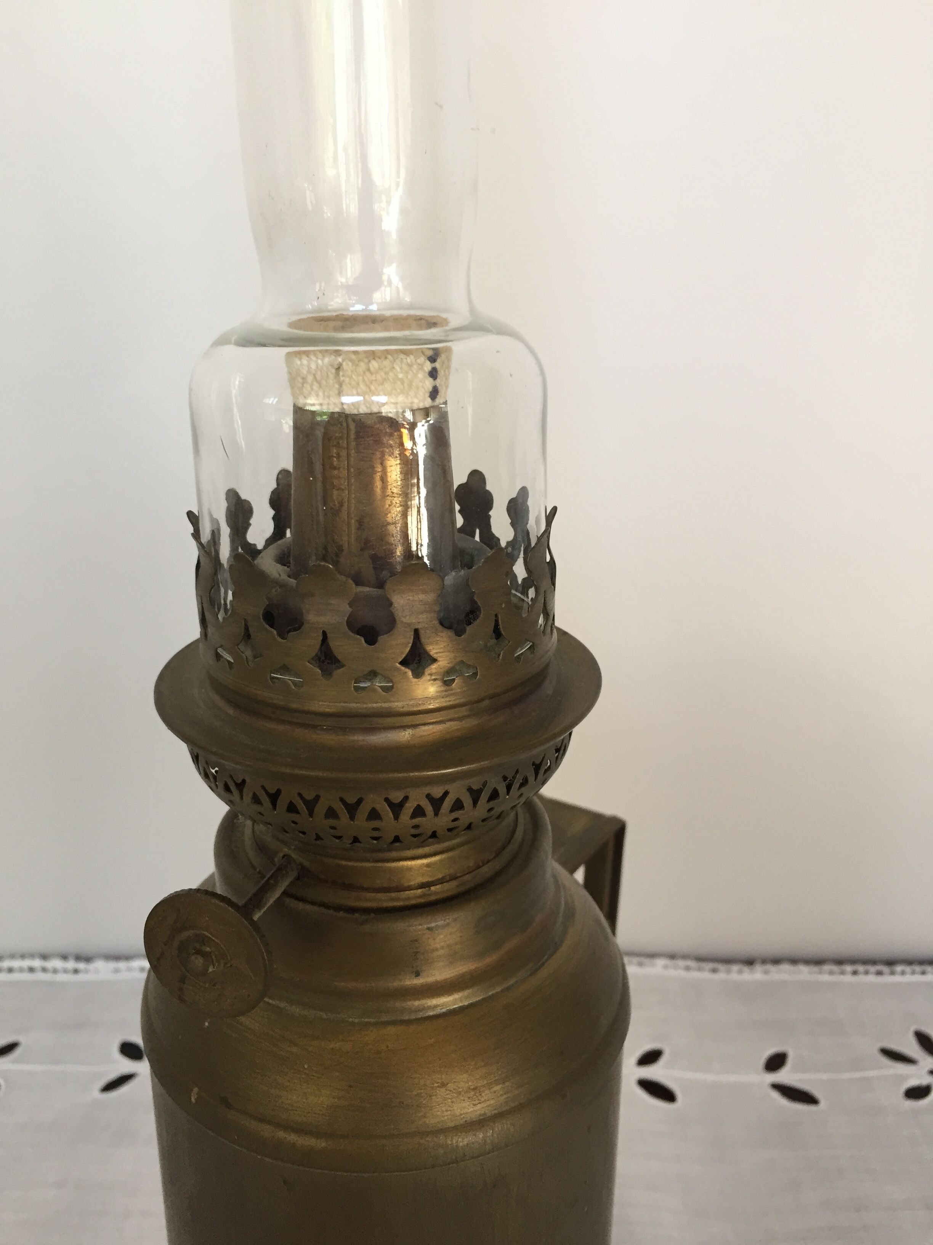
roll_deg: +1.4
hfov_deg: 48.2
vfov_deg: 61.7
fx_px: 1042
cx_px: 466
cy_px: 622
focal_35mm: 29
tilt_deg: -20.0
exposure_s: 1/33
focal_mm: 4.15
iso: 64
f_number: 2.2
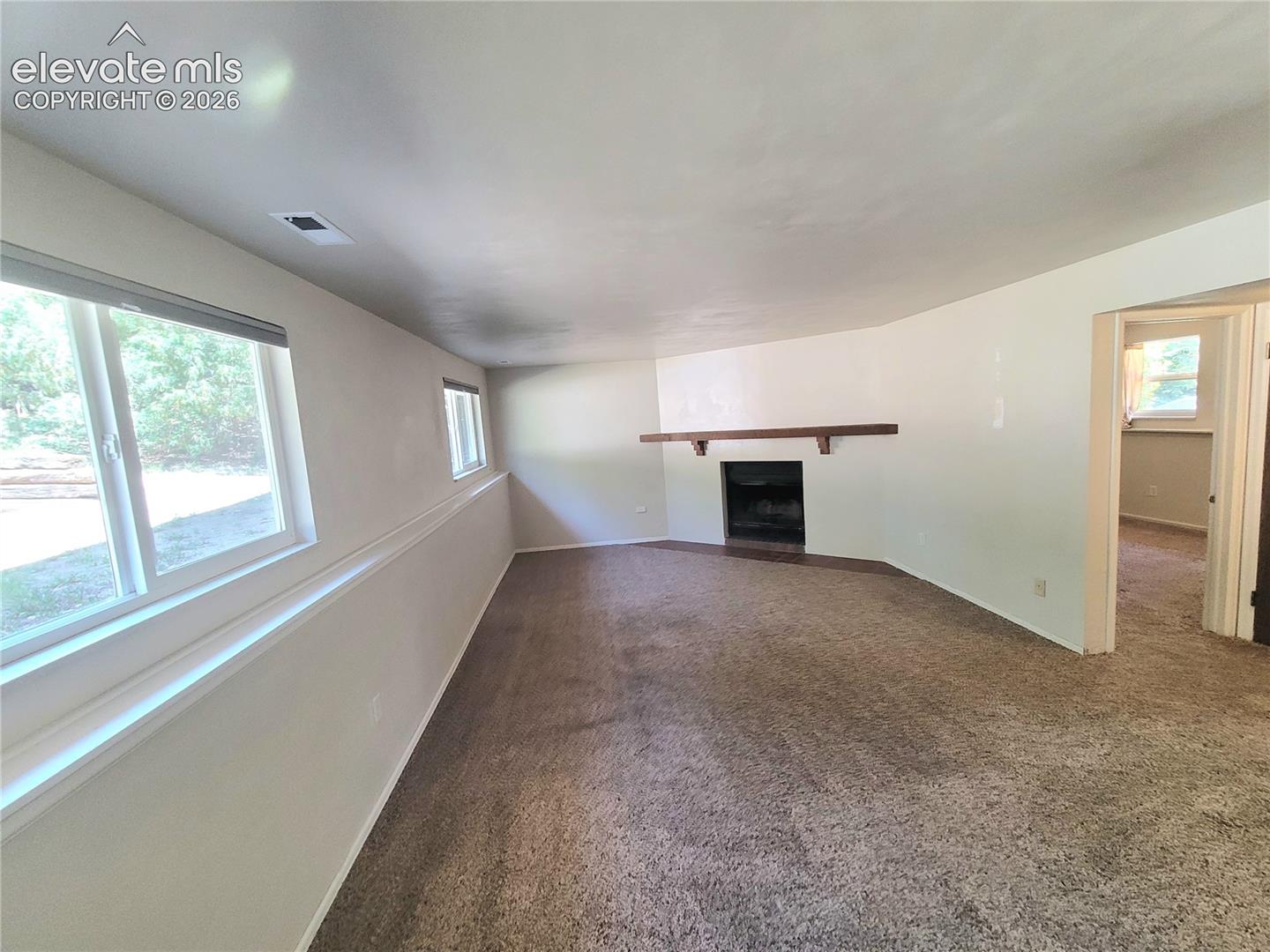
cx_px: 635
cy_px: 476
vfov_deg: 89.9
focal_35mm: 13
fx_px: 477
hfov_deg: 106.2
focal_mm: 2.2
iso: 320
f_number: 2.2
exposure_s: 1/60.2
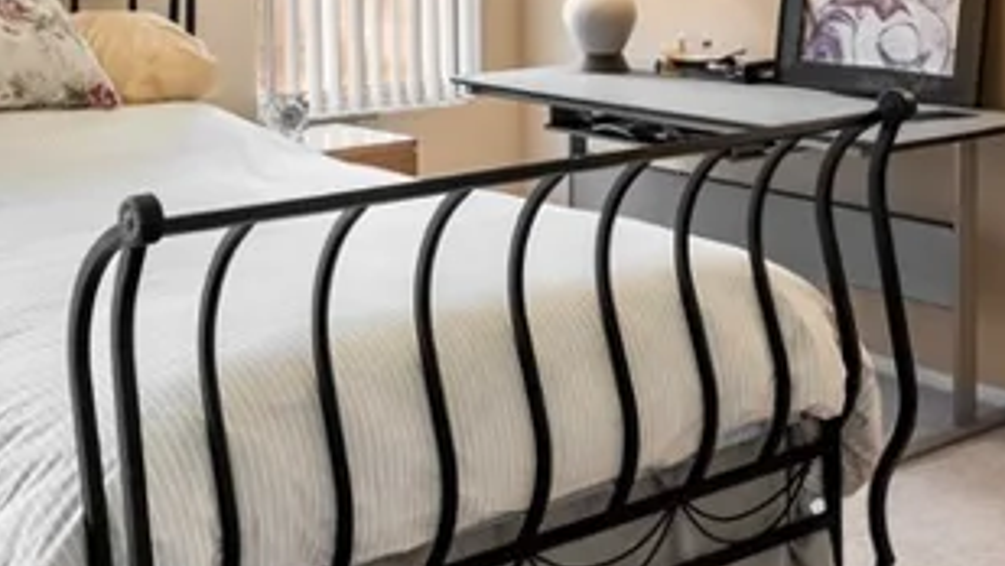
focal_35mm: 59
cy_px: -109
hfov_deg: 34.7
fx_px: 1573
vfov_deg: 19.3
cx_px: 257
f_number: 8
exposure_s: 1/3
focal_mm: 17
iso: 400
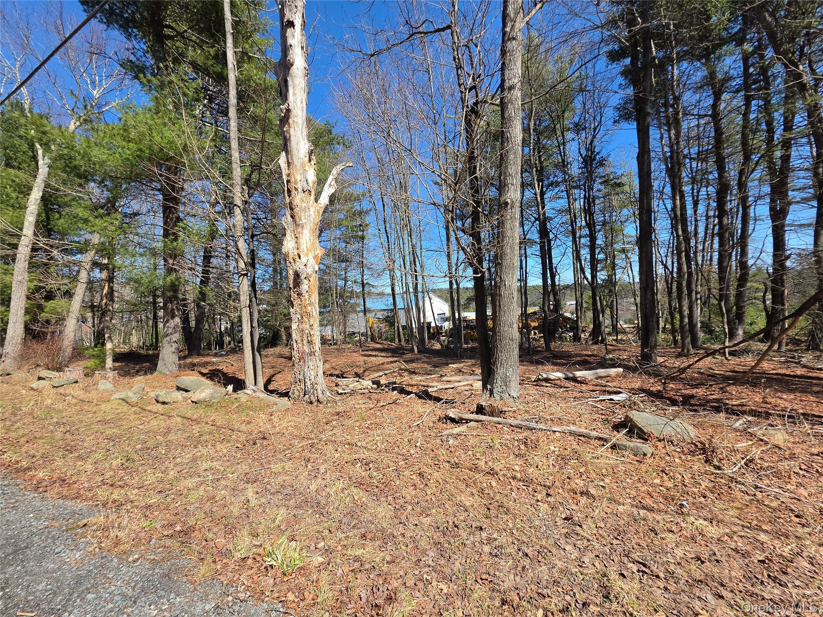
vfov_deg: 89.9
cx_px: 412
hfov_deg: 106.2
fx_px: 309
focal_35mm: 13
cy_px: 308
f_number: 1.9
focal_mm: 2.2
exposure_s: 1/1044
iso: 32
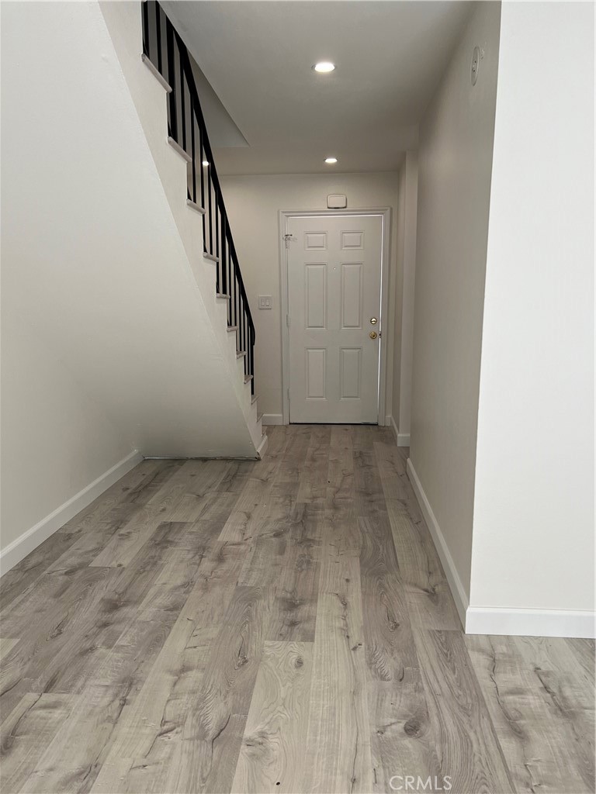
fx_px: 597
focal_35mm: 26
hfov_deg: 53.1
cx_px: 298
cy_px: 397
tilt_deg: -7.3
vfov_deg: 67.3
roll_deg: +0.3
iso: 40
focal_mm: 5.7
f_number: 1.5
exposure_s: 1/224
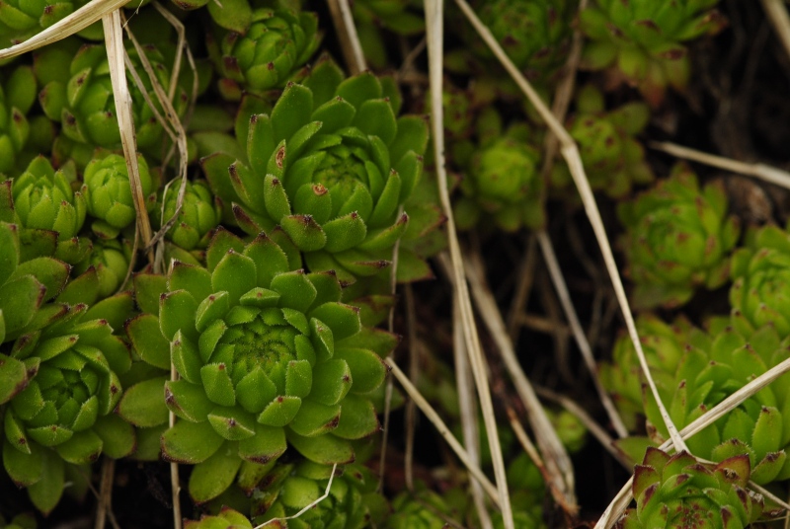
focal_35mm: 128
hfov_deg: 16.0
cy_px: 264
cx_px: 395
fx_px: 2802
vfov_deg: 10.8
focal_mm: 85
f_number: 6.3
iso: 400
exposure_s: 1/200
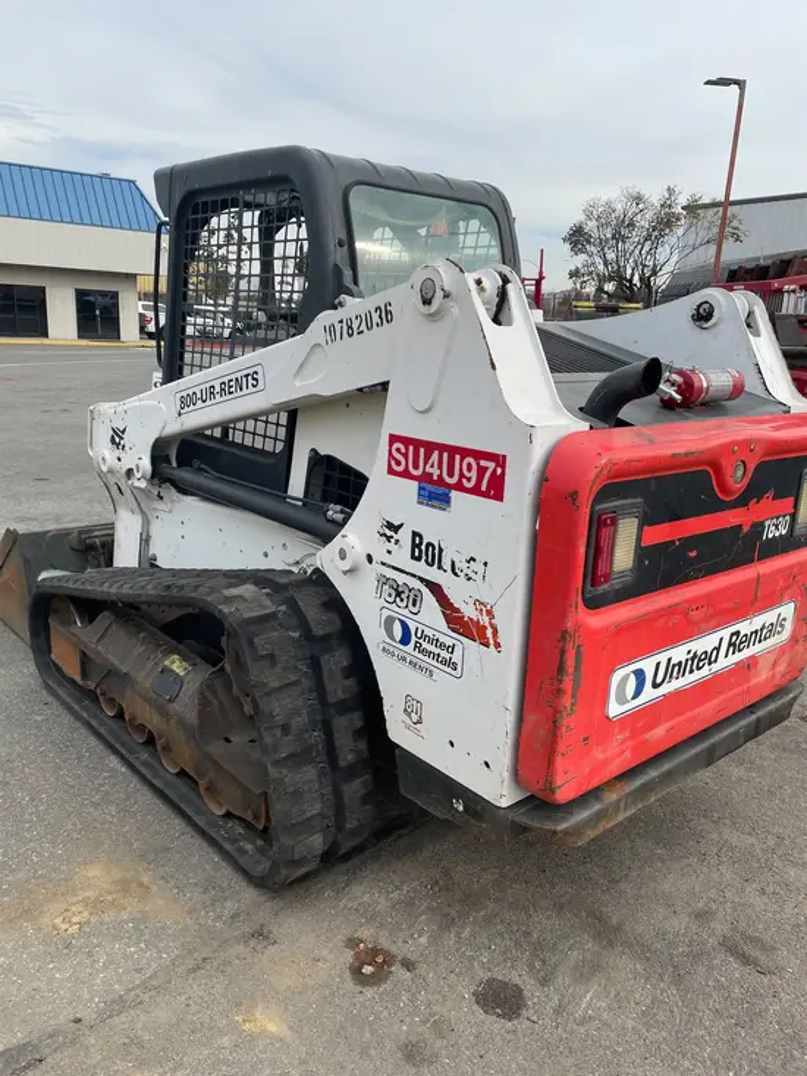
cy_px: 538
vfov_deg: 67.3
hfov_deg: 53.1
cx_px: 404
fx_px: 808
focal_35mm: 26
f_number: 1.6
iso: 50
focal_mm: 4.2
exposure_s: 1/2564
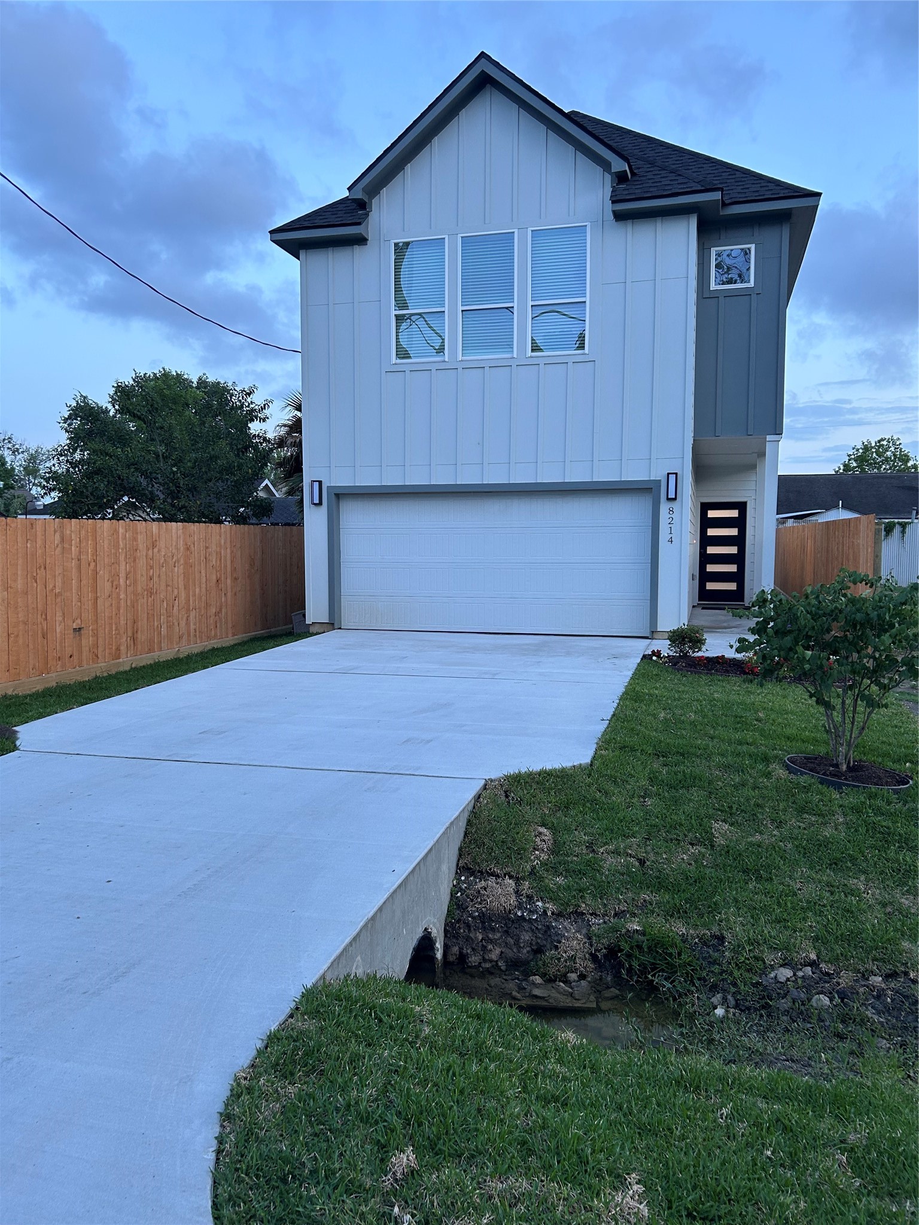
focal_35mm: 26
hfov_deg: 53.1
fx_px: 920
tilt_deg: -3.8
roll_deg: +0.1
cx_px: 460
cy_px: 612
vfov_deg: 67.3
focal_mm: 5.7
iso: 80
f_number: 1.5
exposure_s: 1/60
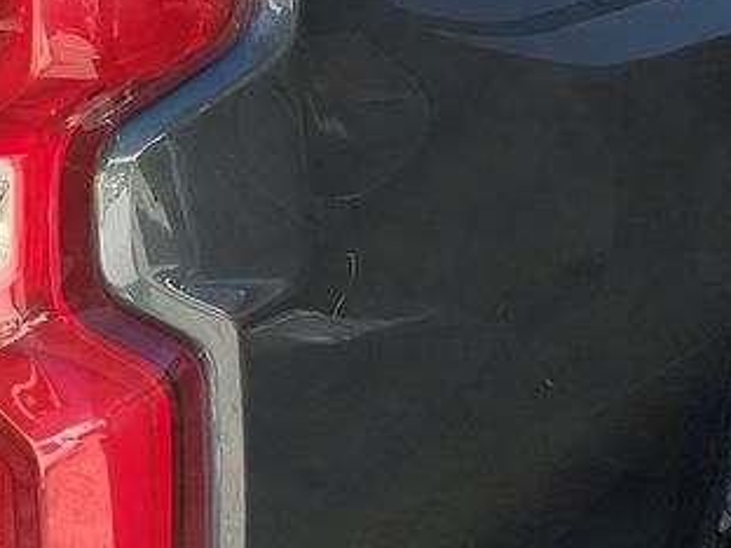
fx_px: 2597
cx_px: -84
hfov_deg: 15.6
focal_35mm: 123
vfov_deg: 12.0
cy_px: 80
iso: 50
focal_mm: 6.7
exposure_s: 1/320
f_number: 1.8
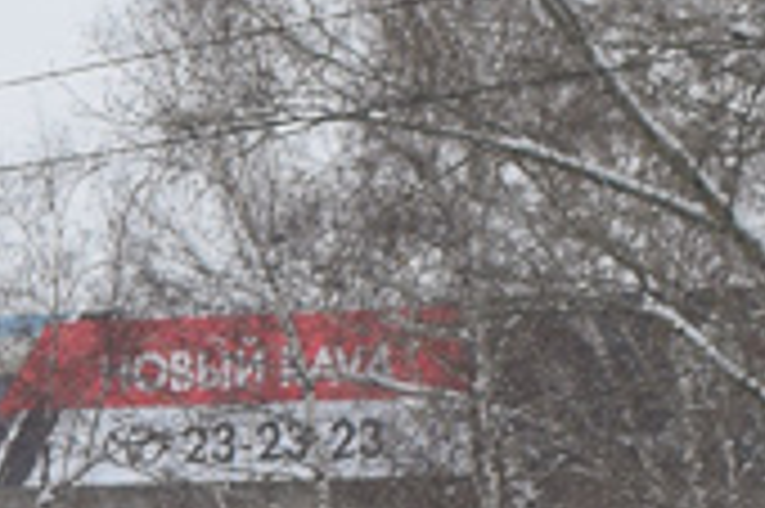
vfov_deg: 4.2
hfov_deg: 6.2
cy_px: 1200
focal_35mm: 318
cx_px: -1017
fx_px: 6751
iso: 320
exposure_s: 1/250
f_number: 8
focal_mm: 30
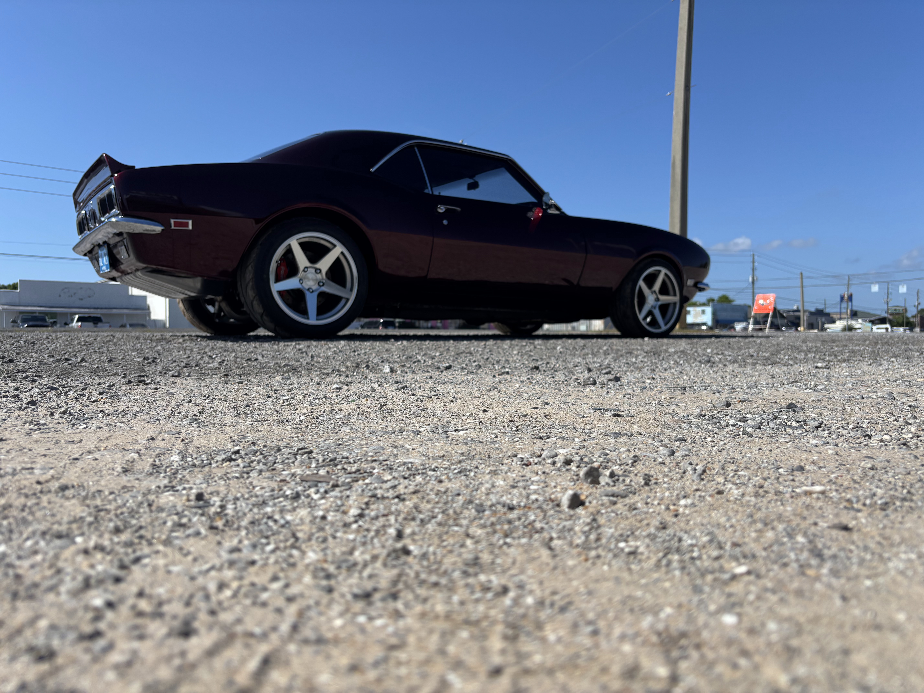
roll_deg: +0.4
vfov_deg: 53.1
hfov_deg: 67.3
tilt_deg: -1.4
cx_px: 462
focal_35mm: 26
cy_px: 346
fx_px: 694
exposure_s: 1/4425
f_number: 1.6
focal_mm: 5.96
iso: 50
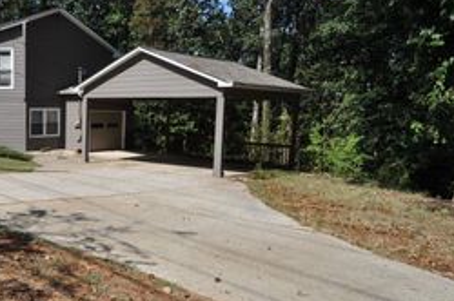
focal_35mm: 30
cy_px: 145
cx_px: 71
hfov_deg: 56.0
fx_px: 378
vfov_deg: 43.5
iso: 200
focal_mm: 10
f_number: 10
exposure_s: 1/320
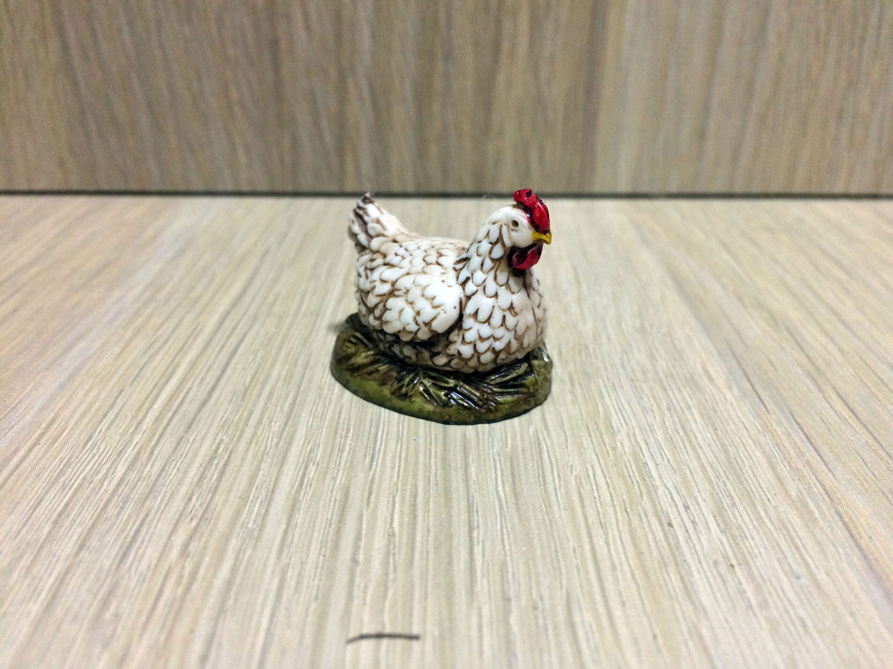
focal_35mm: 29
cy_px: 334
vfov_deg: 48.2
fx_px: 748
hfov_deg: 61.7
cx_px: 446
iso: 250
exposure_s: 1/33
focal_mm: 4.15
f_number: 2.2
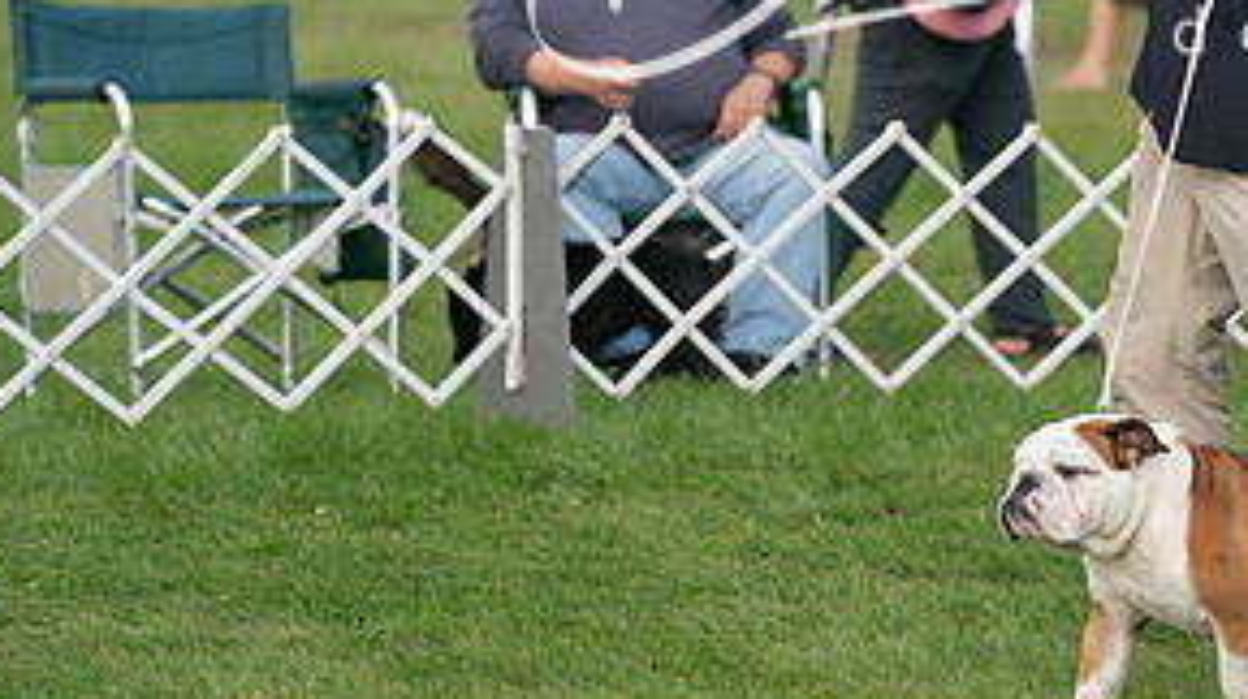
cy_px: 142
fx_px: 11209
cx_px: 1054
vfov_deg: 3.6
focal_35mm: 339
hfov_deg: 6.4
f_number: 3.5
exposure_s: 1/3200
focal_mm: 161
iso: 500
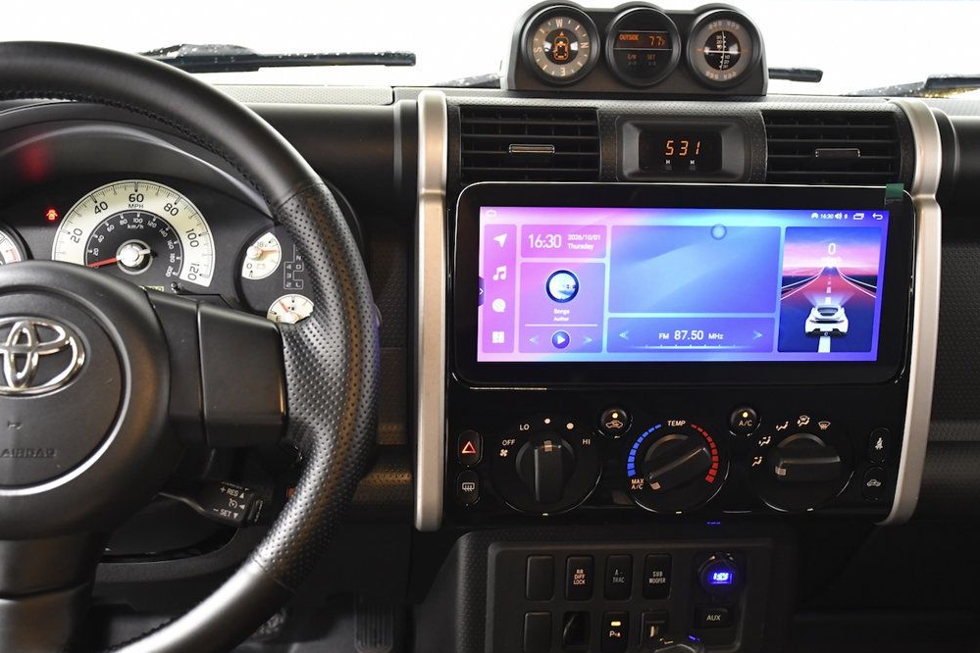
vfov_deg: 32.6
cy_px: 320
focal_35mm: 41
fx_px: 1116
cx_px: 486
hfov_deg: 47.4
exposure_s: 1/50
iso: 2500
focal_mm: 27
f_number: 4.5
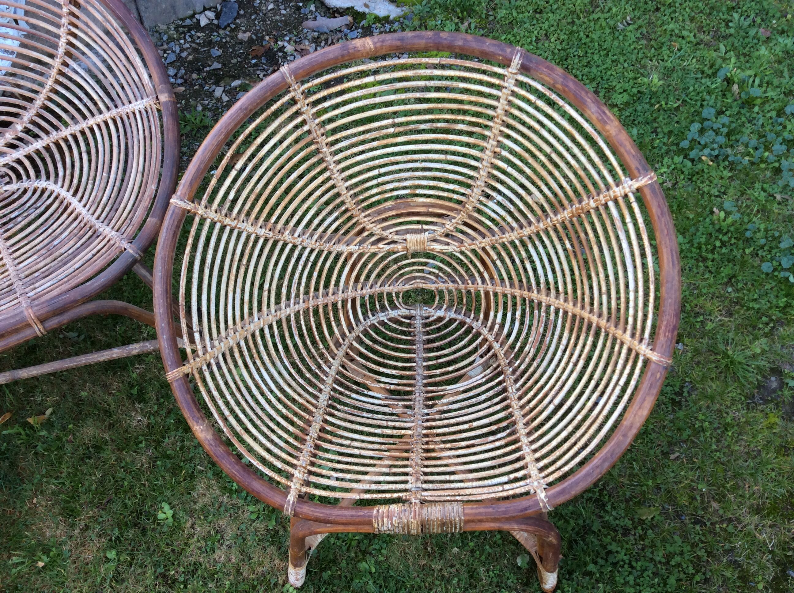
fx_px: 733
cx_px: 397
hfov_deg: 56.9
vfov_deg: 44.1
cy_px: 296
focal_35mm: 32
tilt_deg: -54.8
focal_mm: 3.3
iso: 32
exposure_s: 1/50
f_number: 2.4
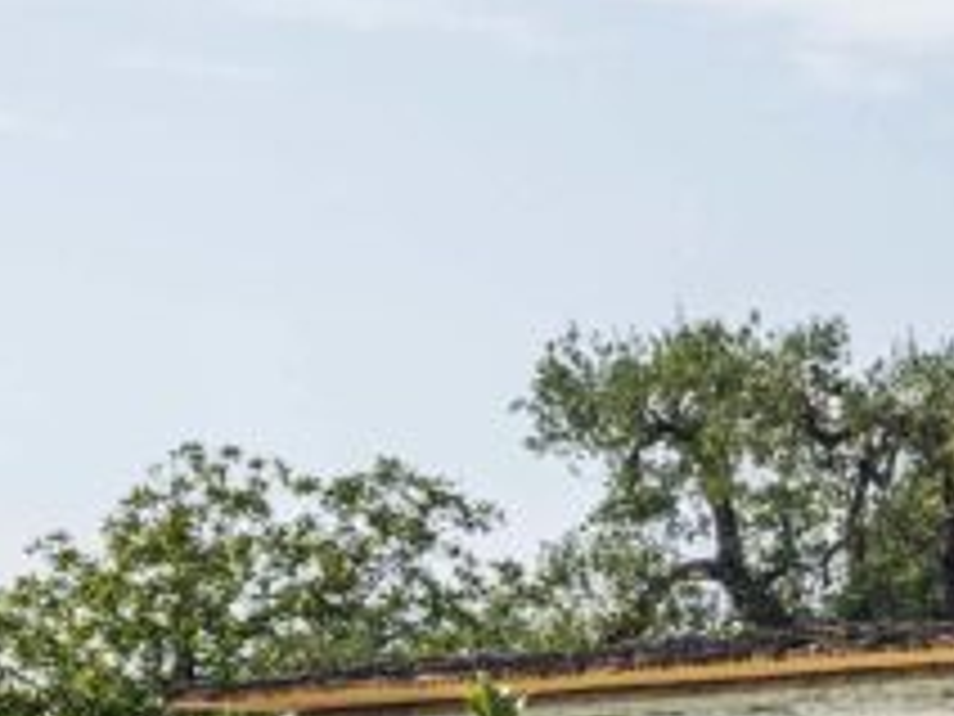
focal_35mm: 223
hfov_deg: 8.3
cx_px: -1094
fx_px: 6146
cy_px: 1256
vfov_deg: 6.5
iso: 200
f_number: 10
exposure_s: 1/800
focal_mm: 32
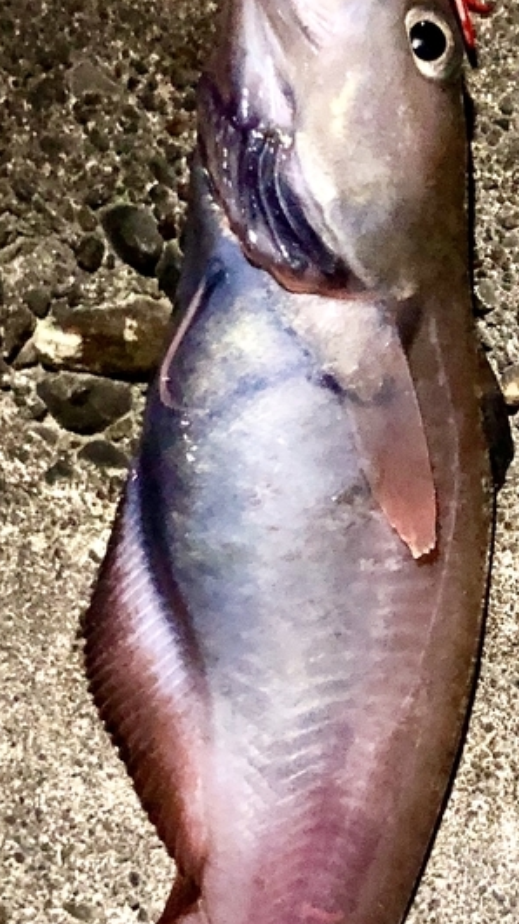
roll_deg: +0.3
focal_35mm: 69
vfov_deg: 30.5
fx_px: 1691
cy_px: 386
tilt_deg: -21.3
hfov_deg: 17.3
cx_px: 423
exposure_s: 1/4
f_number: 1.8
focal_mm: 3.99
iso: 125
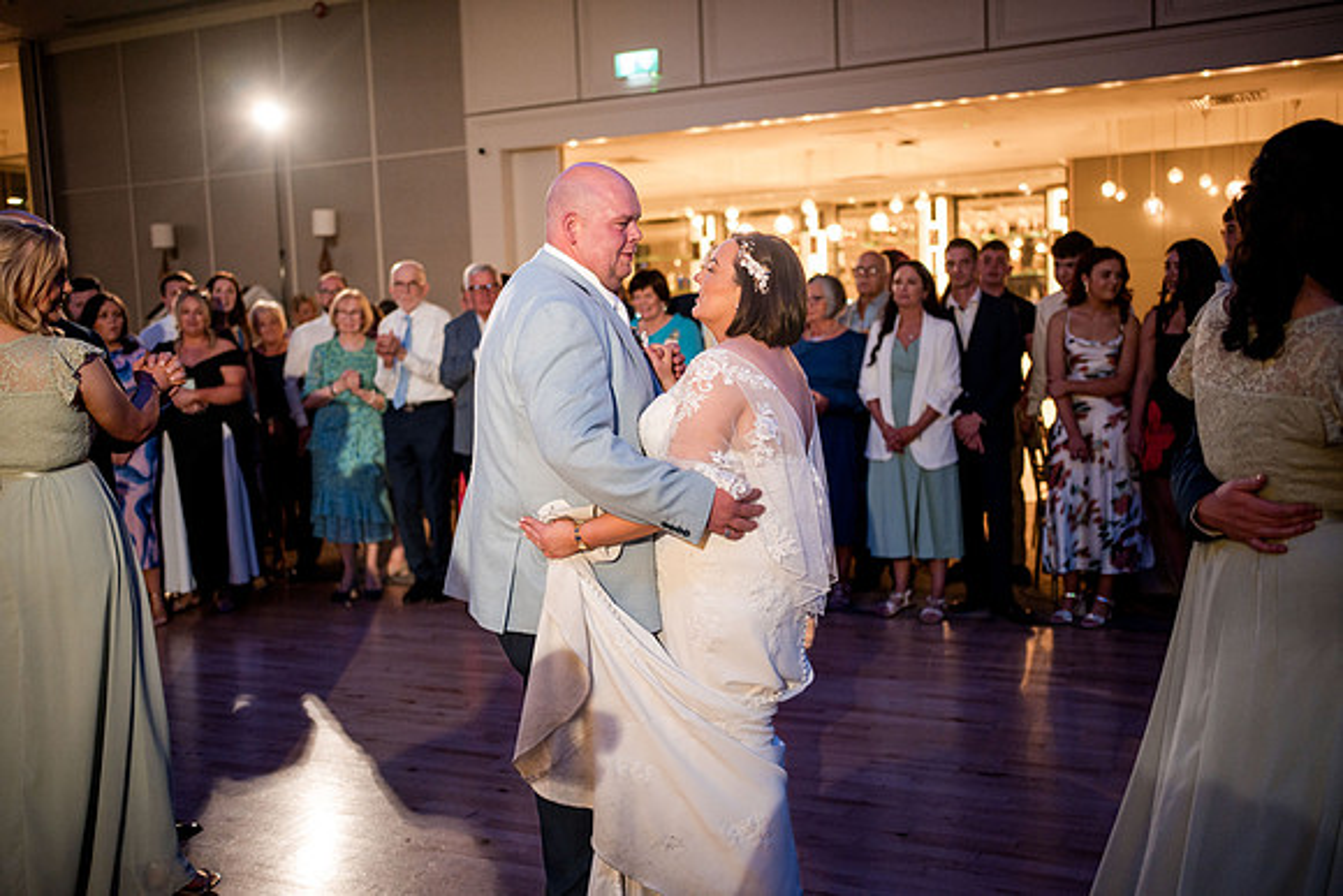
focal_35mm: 35
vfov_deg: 37.9
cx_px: 672
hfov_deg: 54.4
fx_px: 1306
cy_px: 448
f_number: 1.8
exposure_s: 1/250
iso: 2000
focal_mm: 35
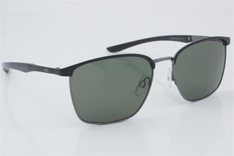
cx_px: 117
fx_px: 487
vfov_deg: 18.2
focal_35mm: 75
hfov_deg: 27.0
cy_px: 78
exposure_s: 1/3
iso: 100
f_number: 32
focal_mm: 50
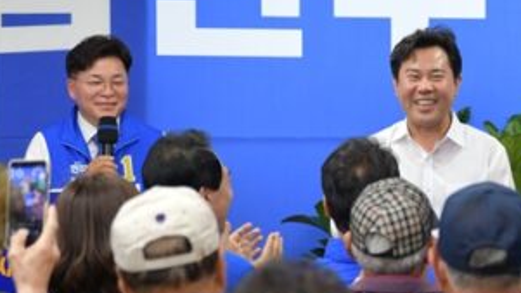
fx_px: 2030
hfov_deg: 14.5
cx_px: 434
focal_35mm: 147
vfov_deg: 8.2
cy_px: 175
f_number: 2.8
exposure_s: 1/200
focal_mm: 66
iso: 800
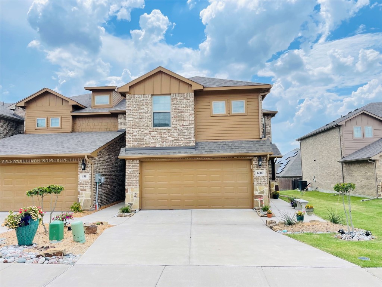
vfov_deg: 53.1
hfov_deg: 67.3
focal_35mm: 26
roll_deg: +0.9
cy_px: 144
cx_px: 191
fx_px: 287
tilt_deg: +6.2
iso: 50
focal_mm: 4.2
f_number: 1.6
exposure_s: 1/2304
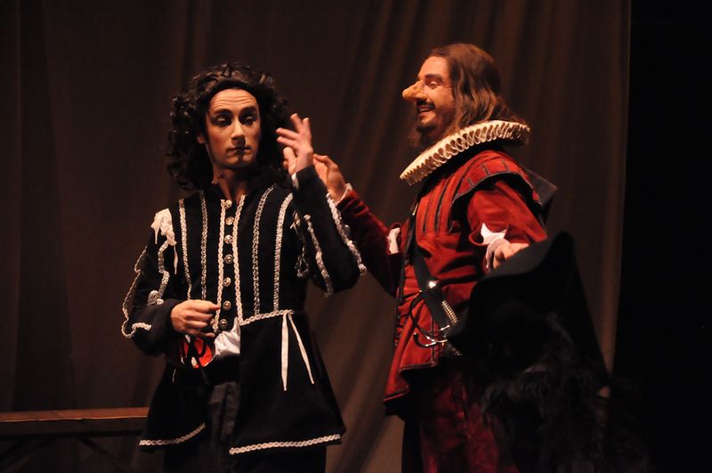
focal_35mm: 147
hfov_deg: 14.0
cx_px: 356
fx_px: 2903
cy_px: 236
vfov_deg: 9.3
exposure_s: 1/100
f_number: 5.6
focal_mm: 98
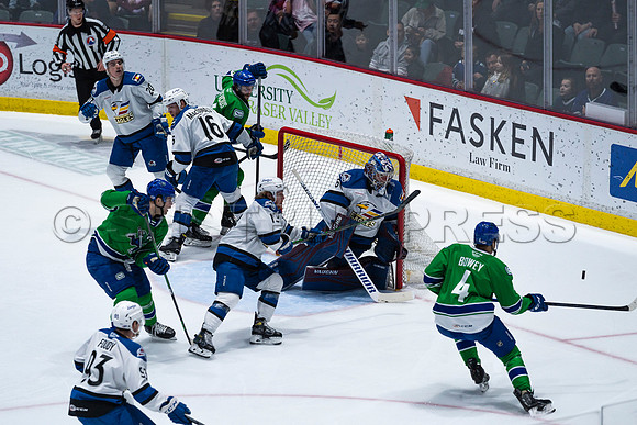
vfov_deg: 6.9
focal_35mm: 200
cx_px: 318
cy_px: 212
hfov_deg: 10.3
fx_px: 3540
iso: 1000
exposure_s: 1/1000
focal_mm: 200
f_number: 4
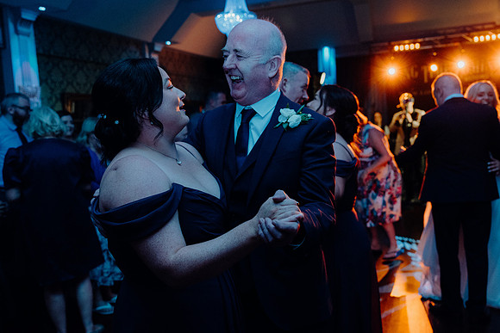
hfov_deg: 57.2
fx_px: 458
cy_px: 166
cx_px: 250
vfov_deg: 40.0
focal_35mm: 33
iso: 2500
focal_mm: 33
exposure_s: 1/160
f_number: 3.5
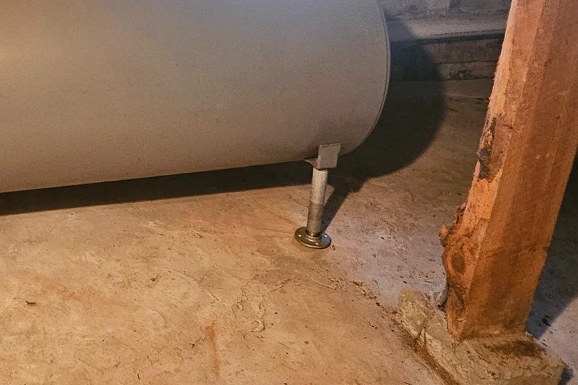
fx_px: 514
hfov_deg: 54.5
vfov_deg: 39.2
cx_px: 112
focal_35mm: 32
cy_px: 66
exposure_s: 1/24
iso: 800
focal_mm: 2.2
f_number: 2.2
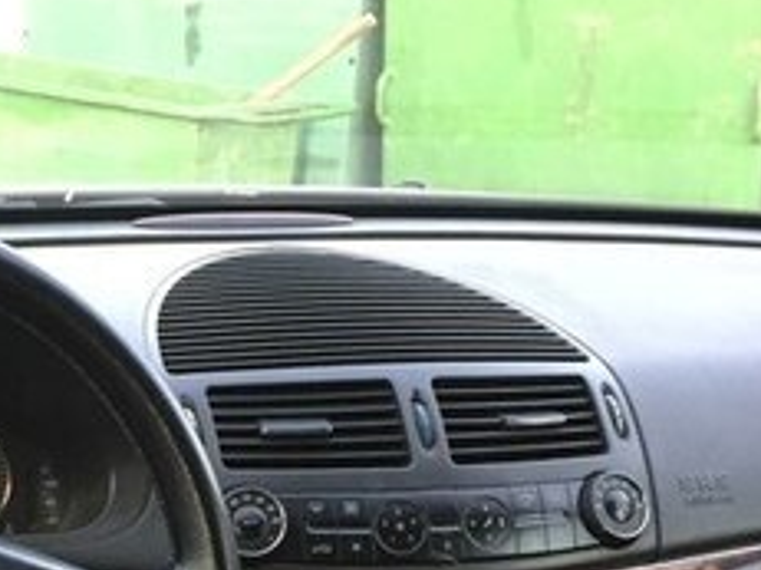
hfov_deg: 22.7
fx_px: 1824
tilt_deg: -22.6
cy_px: 710
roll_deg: -2.7
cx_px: 16
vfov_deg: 16.9
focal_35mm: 83
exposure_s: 1/33
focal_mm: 4.15
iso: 64
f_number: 2.2
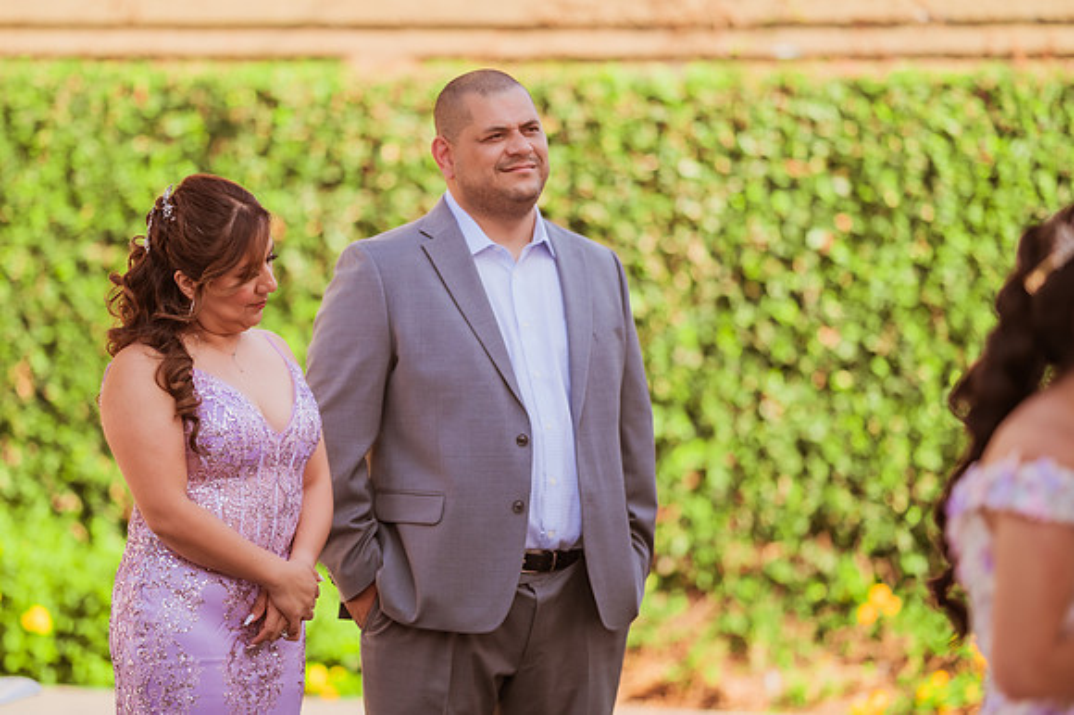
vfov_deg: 8.7
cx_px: 457
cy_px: 352
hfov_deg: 13.1
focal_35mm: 157
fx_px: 4691
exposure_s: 1/1250
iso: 125
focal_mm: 135
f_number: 1.8
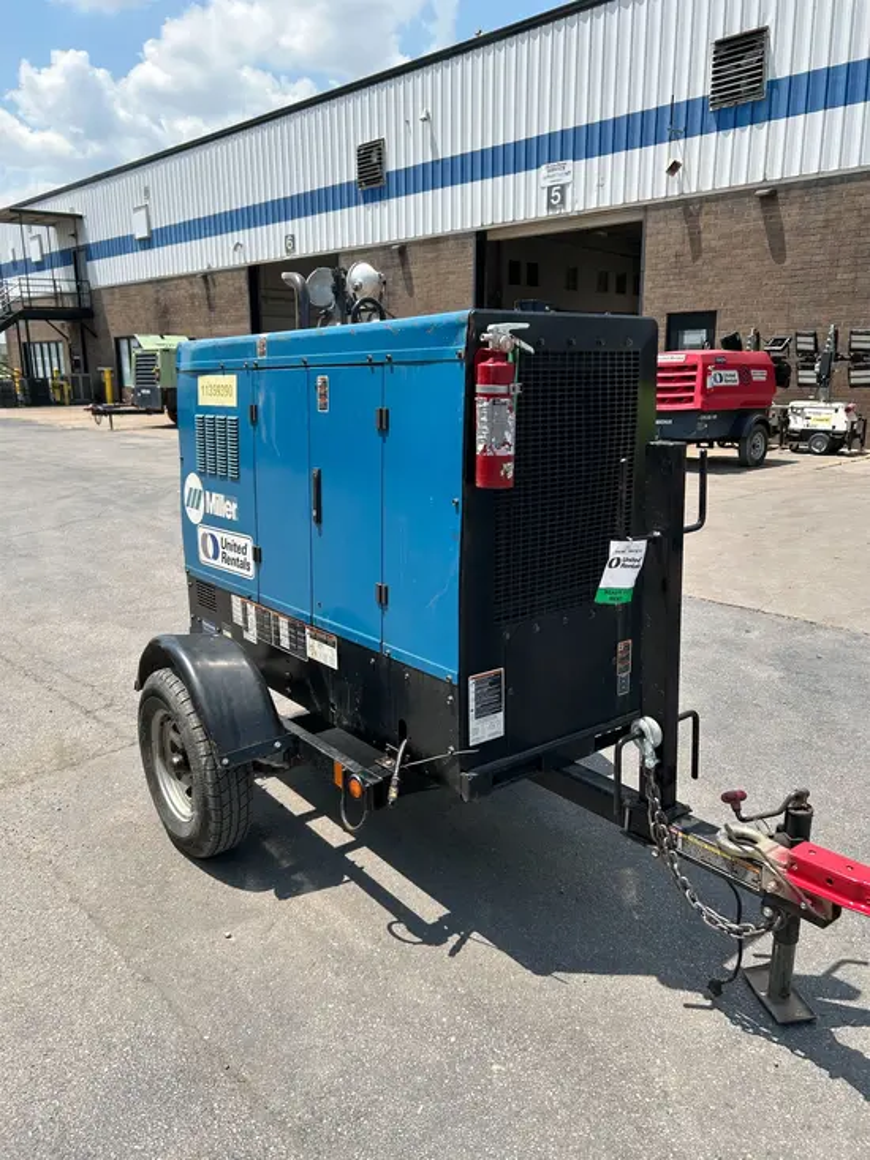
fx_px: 871
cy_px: 580
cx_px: 435
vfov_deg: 67.3
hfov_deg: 53.1
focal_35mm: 26
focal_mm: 5.7
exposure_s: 1/3704
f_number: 1.5
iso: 50
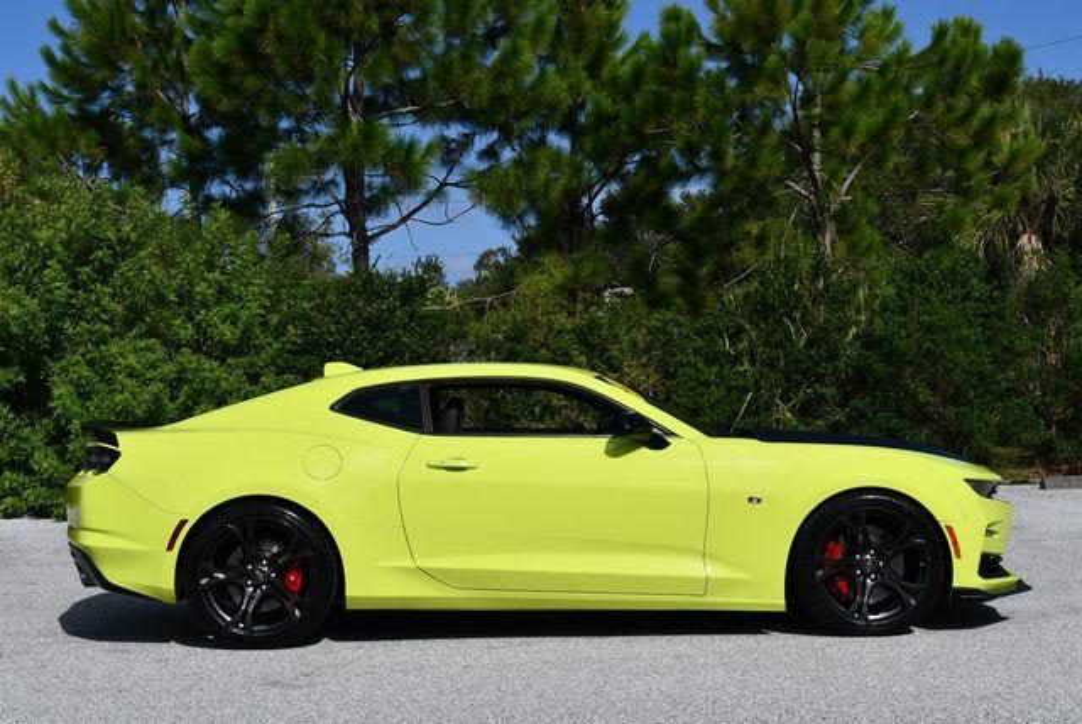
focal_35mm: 60
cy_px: 362
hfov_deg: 33.4
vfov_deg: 22.7
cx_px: 541
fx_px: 1805
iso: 100
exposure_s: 1/400
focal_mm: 30
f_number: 10
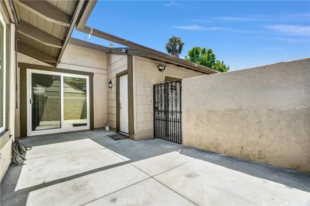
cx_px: 155
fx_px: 129
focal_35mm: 15
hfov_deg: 100.4
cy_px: 103
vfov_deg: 77.3
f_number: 9
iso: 400
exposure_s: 1/320
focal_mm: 10
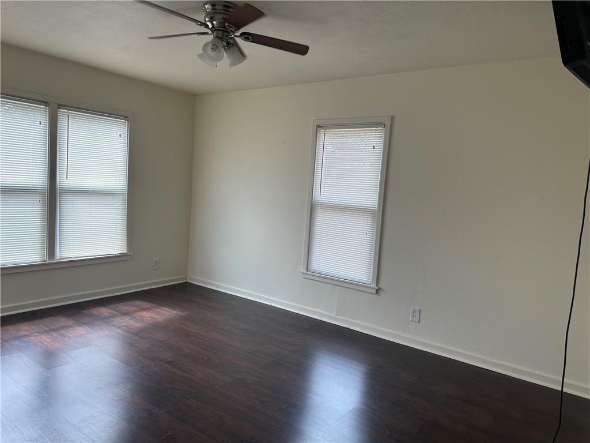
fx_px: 409
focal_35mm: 24
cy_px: 222
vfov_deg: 56.8
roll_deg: -4.4
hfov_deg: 71.6
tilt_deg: -5.1
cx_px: 295
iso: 64
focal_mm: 6.86
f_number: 1.78
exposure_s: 1/193
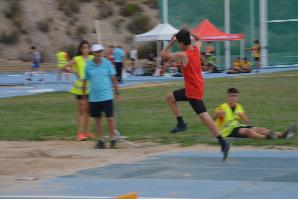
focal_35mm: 150
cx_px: 149
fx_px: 1241
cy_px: 100
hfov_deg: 13.7
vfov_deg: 9.1
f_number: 5.6
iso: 900
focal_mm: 100
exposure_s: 1/125
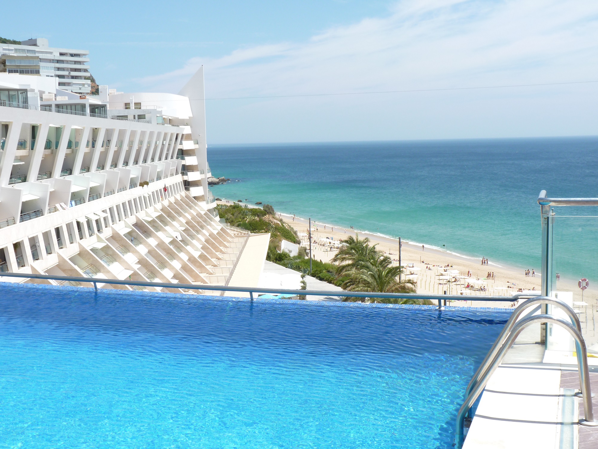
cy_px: 224
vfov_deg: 29.1
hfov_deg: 38.2
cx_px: 299
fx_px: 864
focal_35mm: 50
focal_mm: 9
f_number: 5.6
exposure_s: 1/250
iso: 80
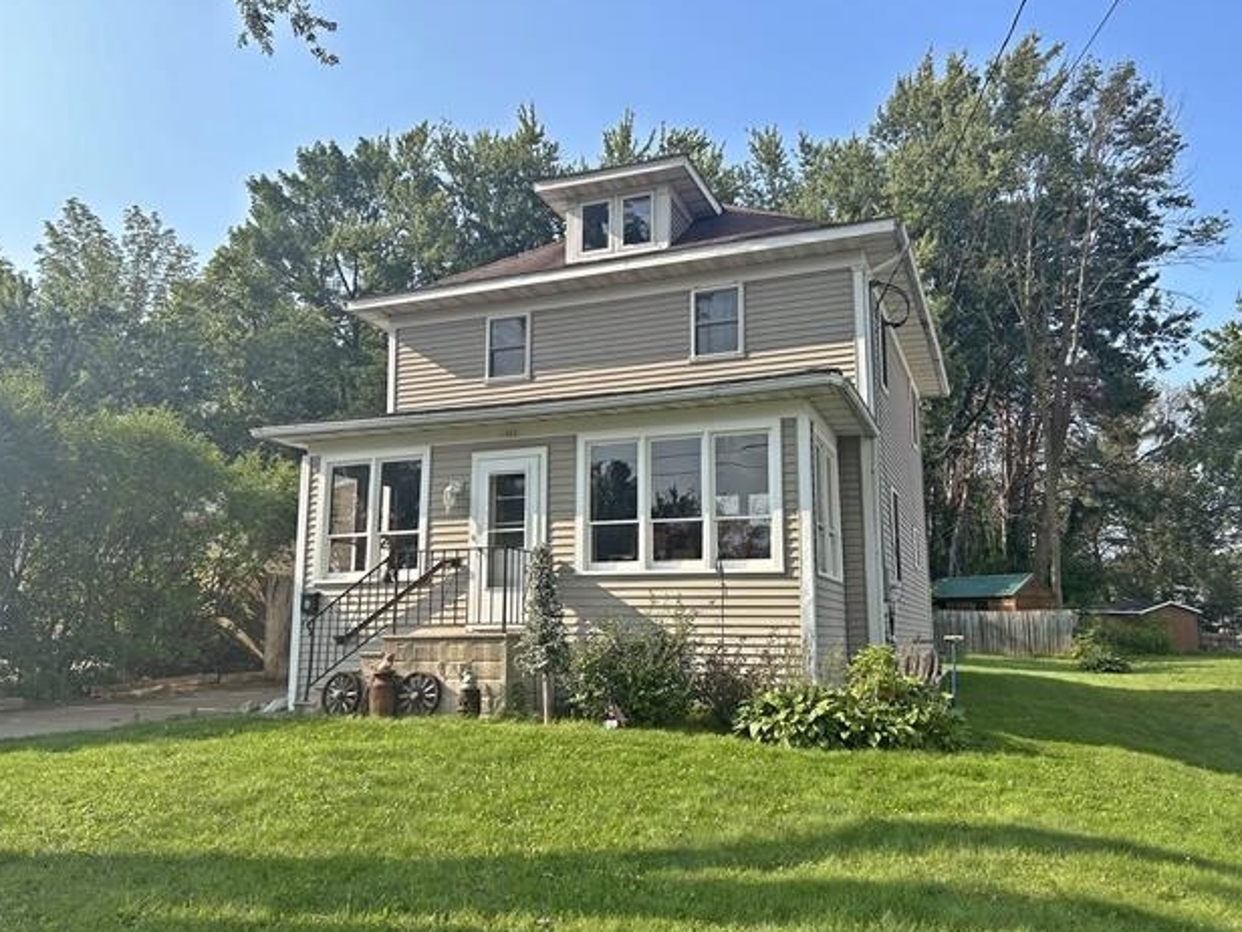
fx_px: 969
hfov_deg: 65.3
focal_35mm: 27
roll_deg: +0.5
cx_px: 617
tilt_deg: +9.1
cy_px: 474
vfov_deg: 51.4
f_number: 1.5
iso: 50
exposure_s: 1/2045
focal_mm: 5.7
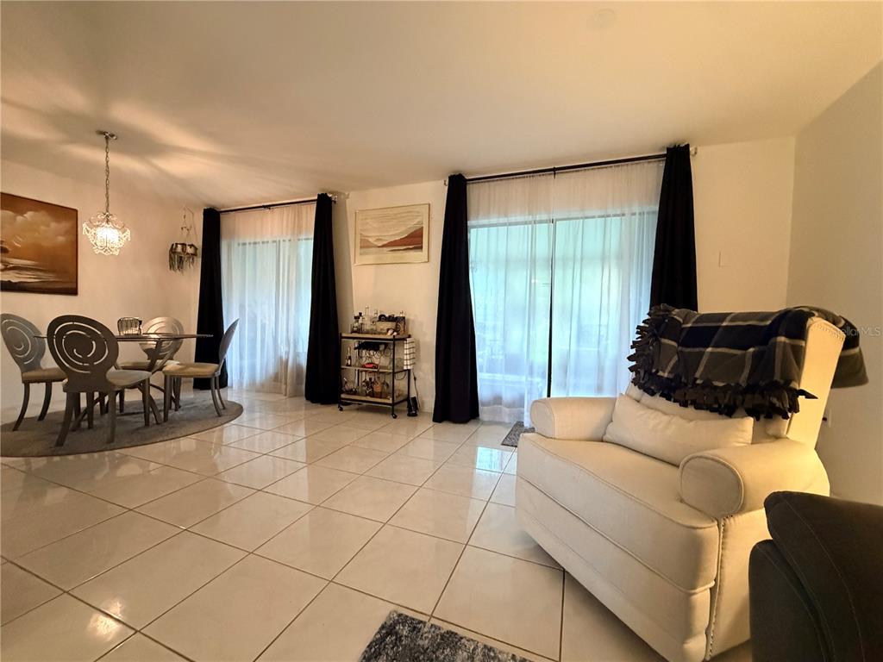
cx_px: 442
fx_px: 357
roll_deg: -0.3
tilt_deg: -2.1
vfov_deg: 85.7
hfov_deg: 102.1
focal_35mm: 14
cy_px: 331
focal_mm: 2.22
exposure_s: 1/60
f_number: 2.2
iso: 1000
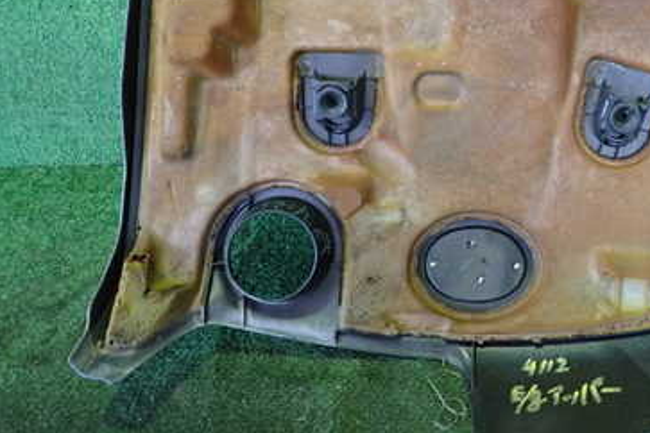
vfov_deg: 30.5
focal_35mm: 43
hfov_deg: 43.9
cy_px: 93
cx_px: 492
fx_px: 776
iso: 400
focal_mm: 4.5
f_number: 2
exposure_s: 1/30
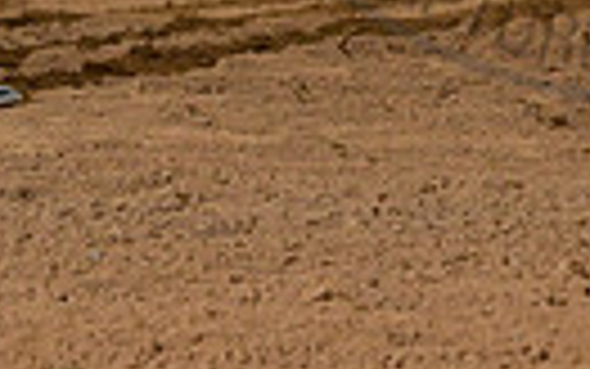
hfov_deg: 3.6
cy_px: -407
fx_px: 9410
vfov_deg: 2.2
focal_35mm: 585
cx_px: 667
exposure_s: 1/200
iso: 2500
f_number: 5.6
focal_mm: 130
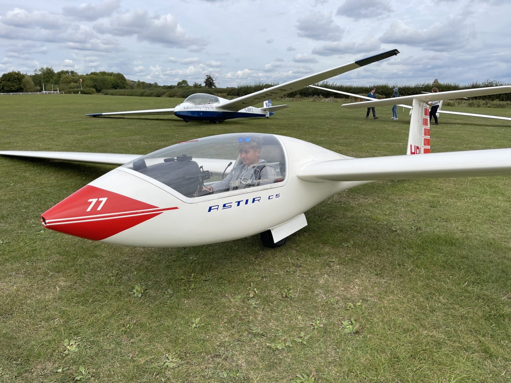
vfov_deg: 53.1
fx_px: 384
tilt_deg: -15.4
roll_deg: -1.4
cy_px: 192
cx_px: 256
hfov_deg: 67.3
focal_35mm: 26
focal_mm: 5.1
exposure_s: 1/3086
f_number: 1.6
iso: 32
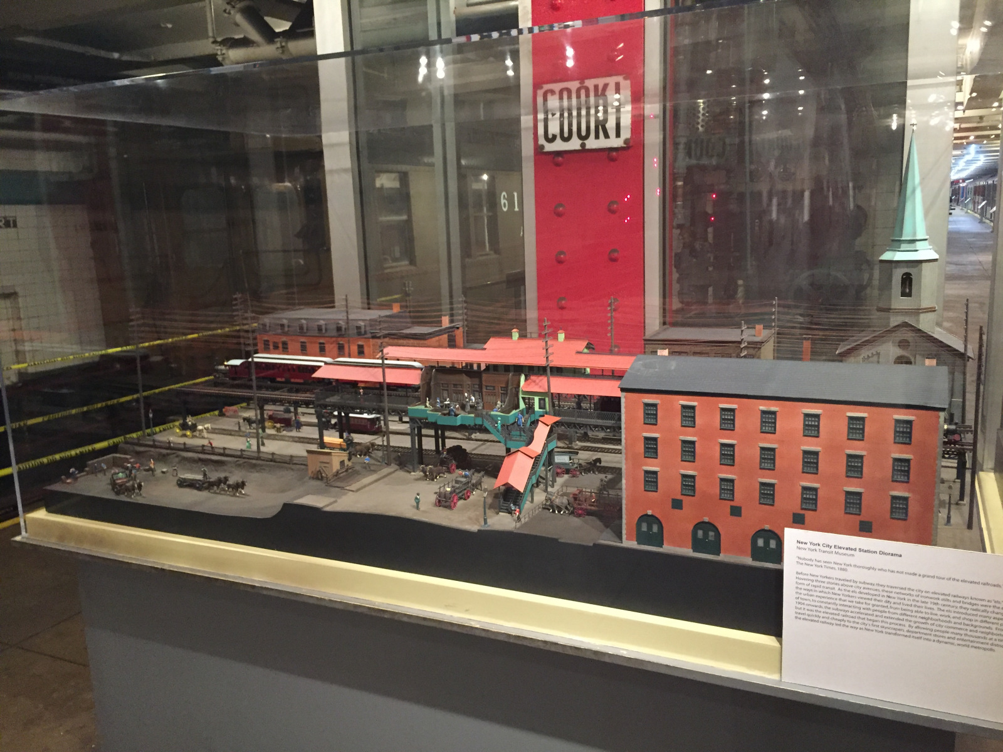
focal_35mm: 29
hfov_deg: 61.7
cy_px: 376
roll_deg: +1.3
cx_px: 502
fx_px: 840
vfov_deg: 48.2
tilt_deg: -10.3
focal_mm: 4.15
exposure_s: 1/20
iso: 250
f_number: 2.2
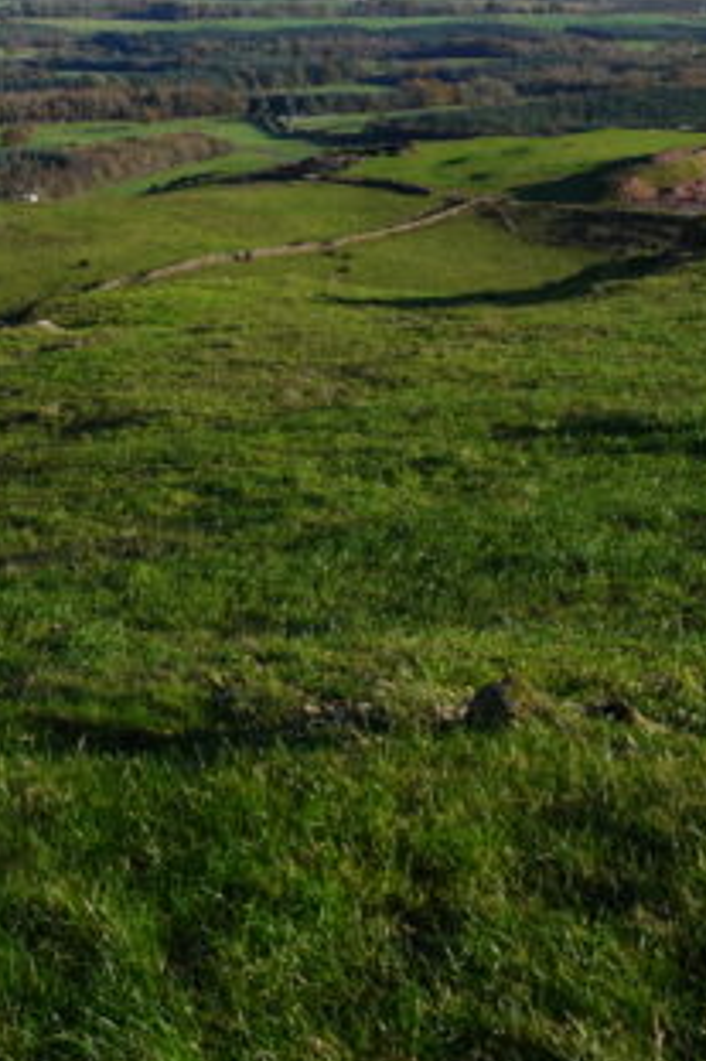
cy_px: 97
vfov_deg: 24.9
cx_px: -181
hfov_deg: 16.4
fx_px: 2326
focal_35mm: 79
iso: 100
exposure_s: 1/640
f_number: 5
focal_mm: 16
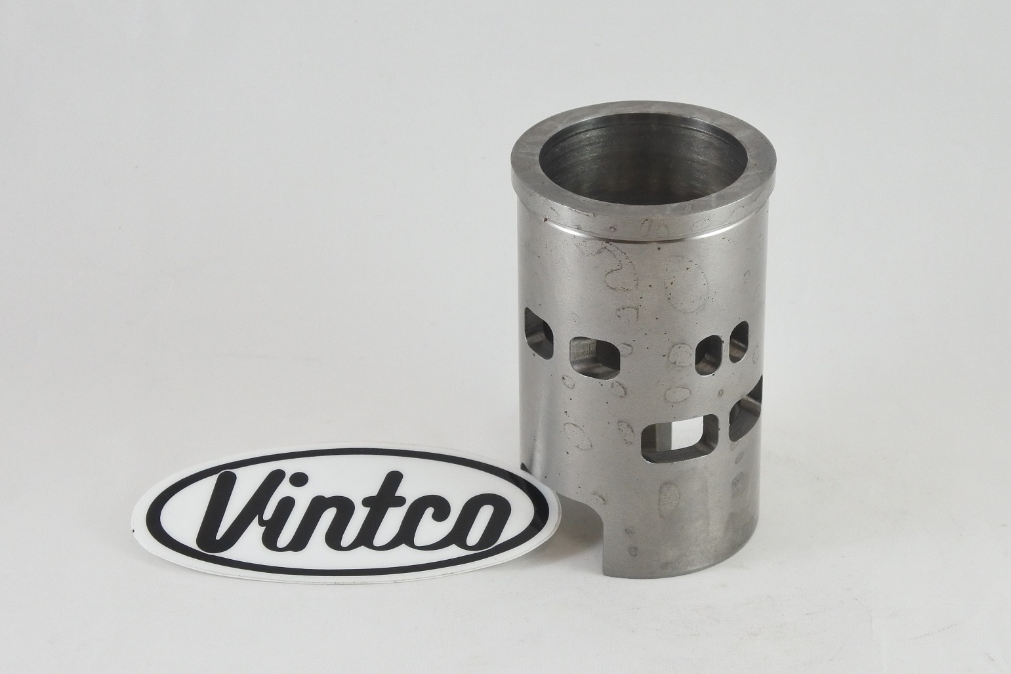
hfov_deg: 31.0
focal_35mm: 65
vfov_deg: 20.9
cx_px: 506
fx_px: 1825
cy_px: 337
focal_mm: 24.4
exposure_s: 1/125
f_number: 5.3
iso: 560
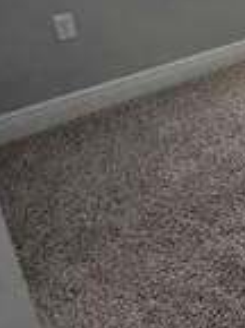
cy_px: 9
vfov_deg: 29.4
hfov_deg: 16.9
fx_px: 588
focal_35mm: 62
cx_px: 501
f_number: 2.2
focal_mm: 2.22
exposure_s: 1/60
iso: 320
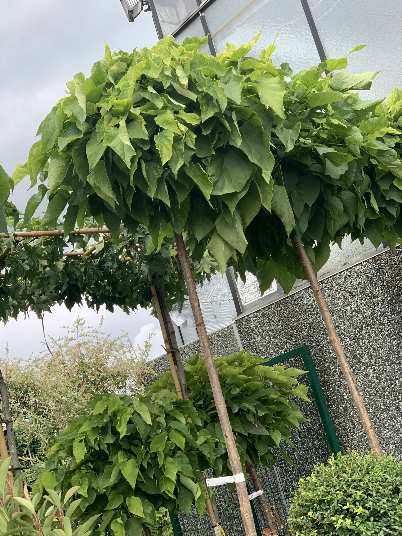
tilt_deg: +12.5
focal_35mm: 52
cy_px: 268
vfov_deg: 36.8
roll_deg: +16.7
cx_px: 201
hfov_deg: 28.0
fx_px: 805
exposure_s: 1/182
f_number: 2.4
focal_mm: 6
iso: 16
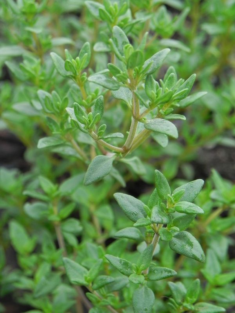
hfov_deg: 11.5
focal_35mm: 129
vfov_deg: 15.3
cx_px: 118
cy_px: 156
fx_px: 1168
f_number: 4.5
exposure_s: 1/100
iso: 160
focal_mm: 23
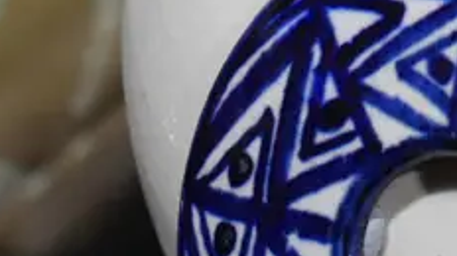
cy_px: 203
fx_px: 3959
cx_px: 743
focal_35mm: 327
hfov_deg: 6.5
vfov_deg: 3.7
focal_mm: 34
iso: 400
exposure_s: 1/80
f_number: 5.4
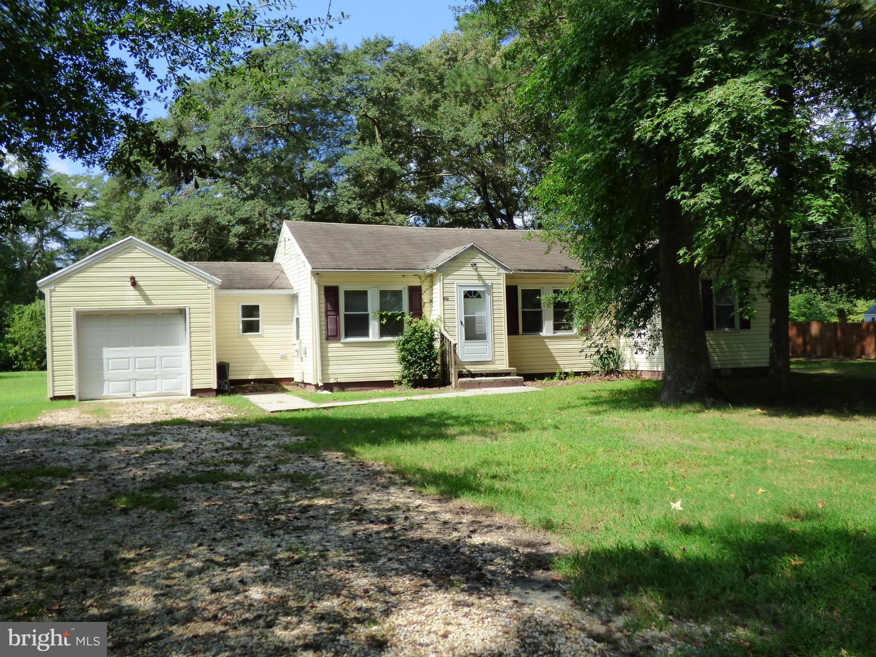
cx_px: 438
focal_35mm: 30
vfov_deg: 46.8
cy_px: 328
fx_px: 759
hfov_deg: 60.0
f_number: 3.3
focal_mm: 5.29
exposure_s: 1/1000
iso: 200
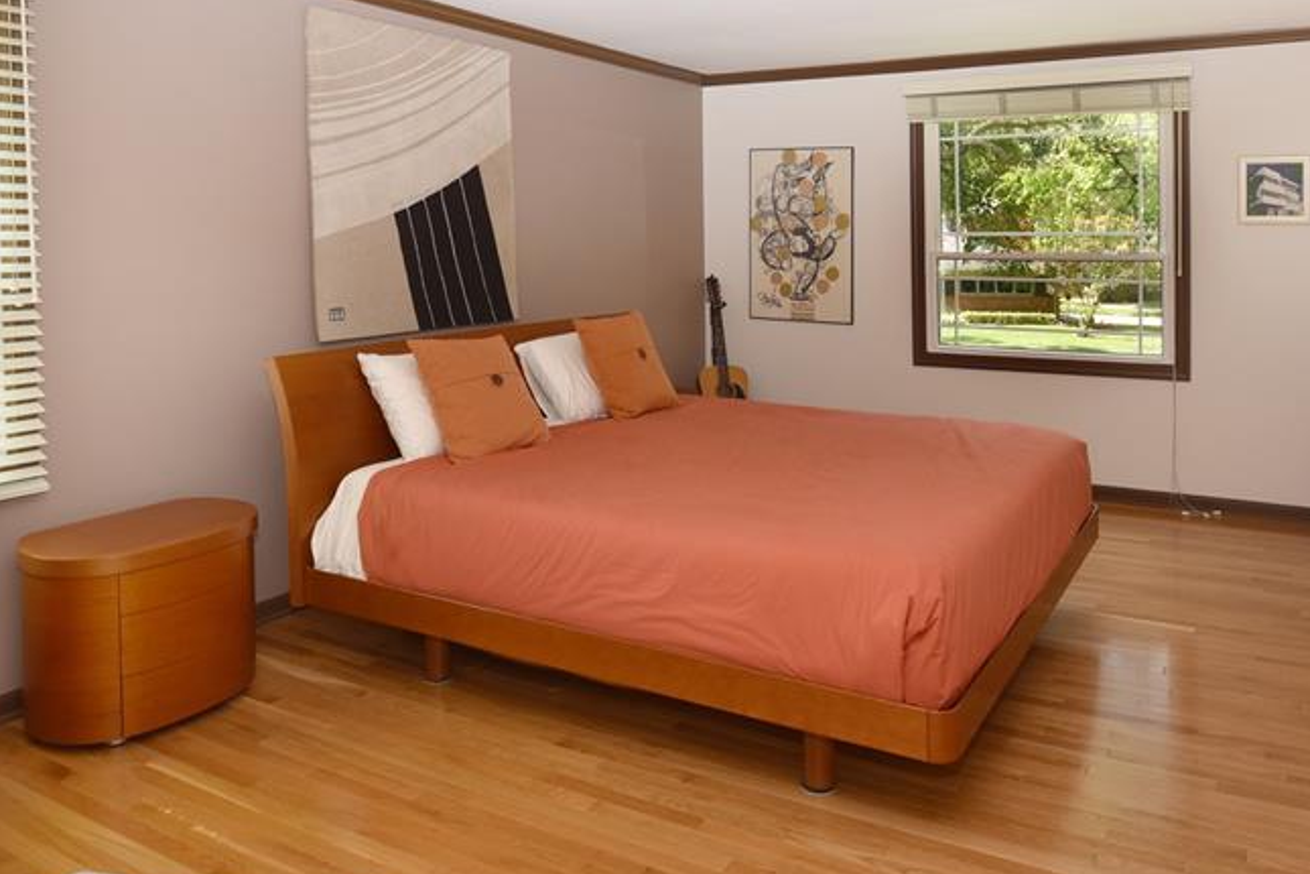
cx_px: 678
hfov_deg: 67.4
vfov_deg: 47.4
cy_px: 320
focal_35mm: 27
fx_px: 982
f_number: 7.1
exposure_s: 1/60
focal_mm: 17
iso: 125
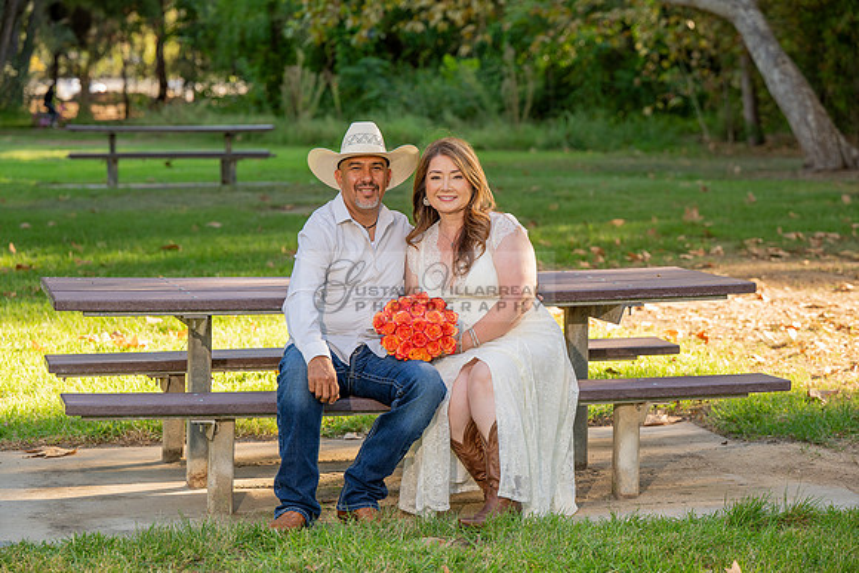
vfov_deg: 14.4
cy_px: 286
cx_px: 430
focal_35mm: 95
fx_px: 2267
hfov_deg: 21.5
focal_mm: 95
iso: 200
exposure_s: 1/200
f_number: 4
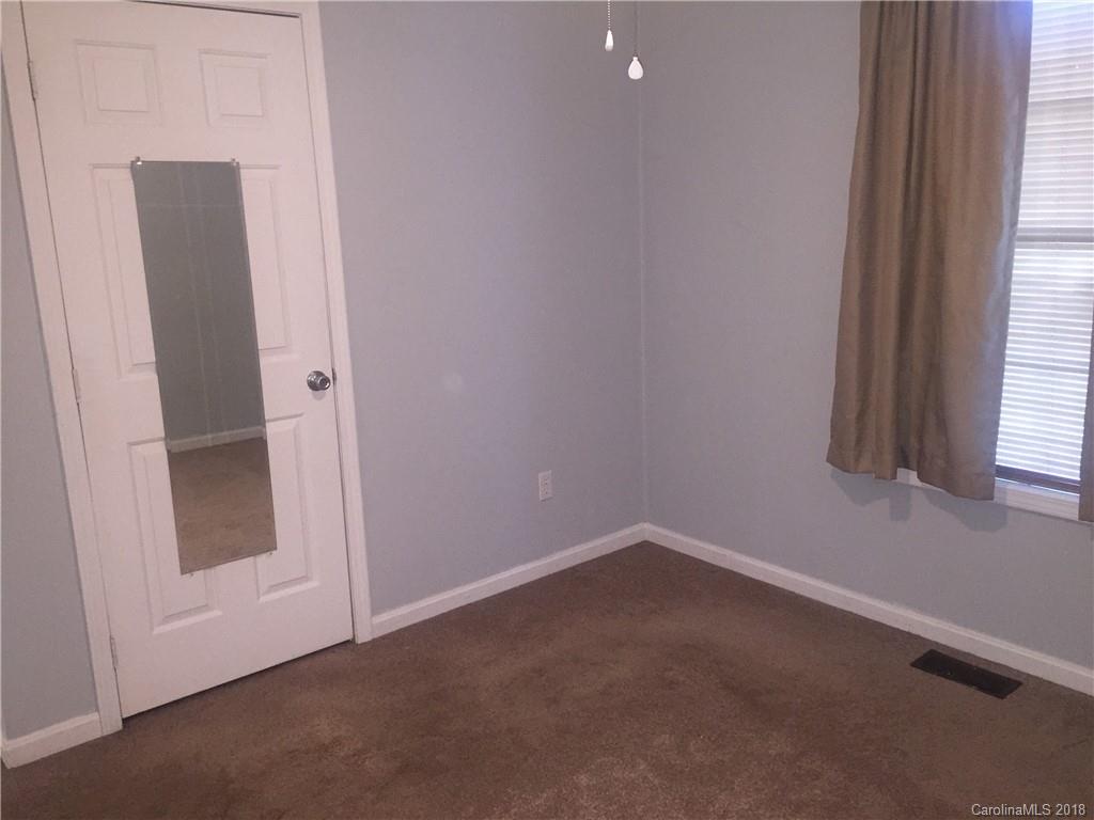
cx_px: 547
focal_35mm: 29
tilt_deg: -12.5
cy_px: 410
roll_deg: +1.4
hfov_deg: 61.7
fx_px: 917
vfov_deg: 48.2
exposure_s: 1/16
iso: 200
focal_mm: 4.15
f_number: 2.2
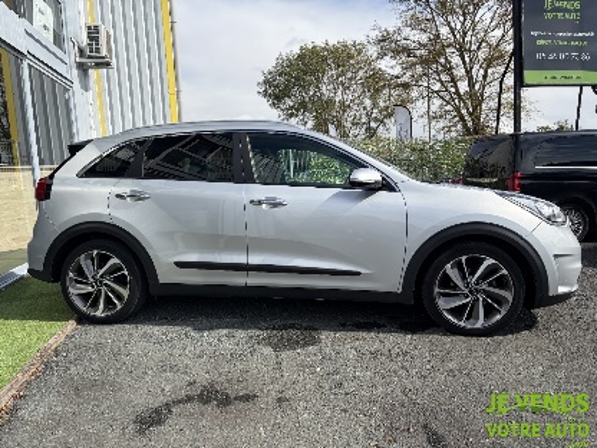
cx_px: 298
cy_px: 224
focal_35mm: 26
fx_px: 448
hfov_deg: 67.3
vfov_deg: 53.1
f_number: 1.6
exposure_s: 1/4065
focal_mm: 5.96
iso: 50
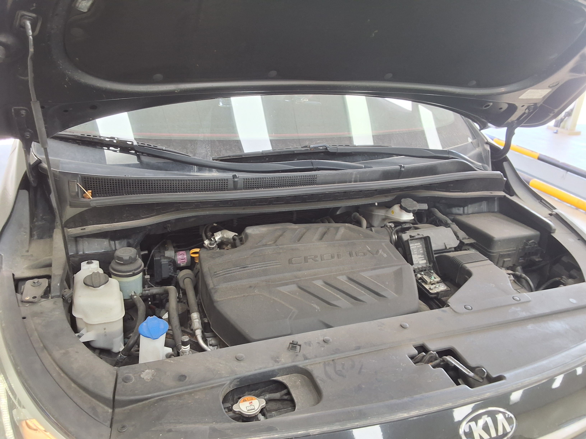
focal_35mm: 28
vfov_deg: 49.7
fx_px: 474
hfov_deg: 63.4
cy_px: 220
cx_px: 293
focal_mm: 2.91
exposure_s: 1/40
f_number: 1.9
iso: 80
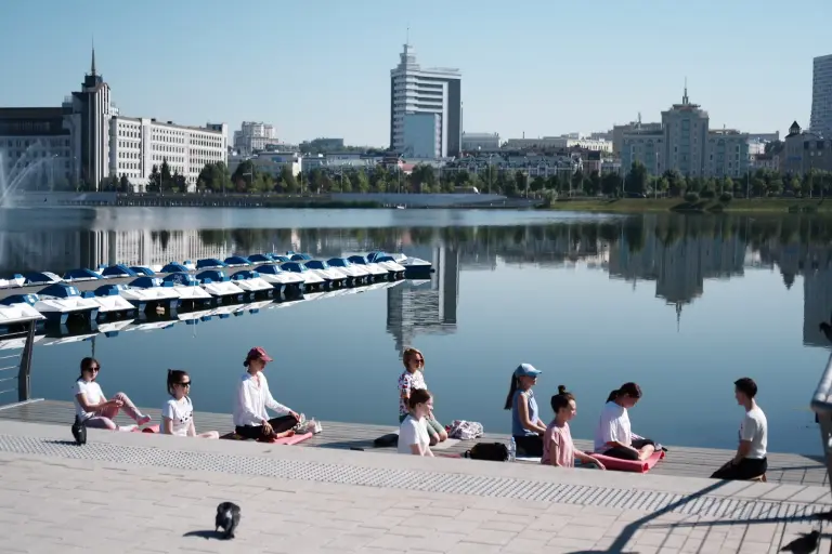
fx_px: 1225
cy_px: 277
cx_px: 416
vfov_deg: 25.5
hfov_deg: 37.5
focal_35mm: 53
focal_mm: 35
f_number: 2
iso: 200
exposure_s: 1/20000
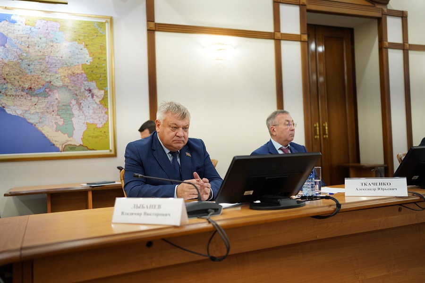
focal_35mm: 35
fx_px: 413
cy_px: 142
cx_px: 212
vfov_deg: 37.9
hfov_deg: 54.4
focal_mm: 35
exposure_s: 1/320
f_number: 1.4
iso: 640
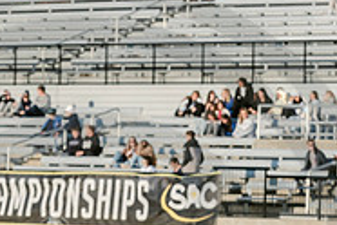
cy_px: 297
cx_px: 83
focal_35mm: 421
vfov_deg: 3.3
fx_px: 3941
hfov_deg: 4.9
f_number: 7.1
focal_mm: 135
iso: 1250
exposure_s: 1/4000
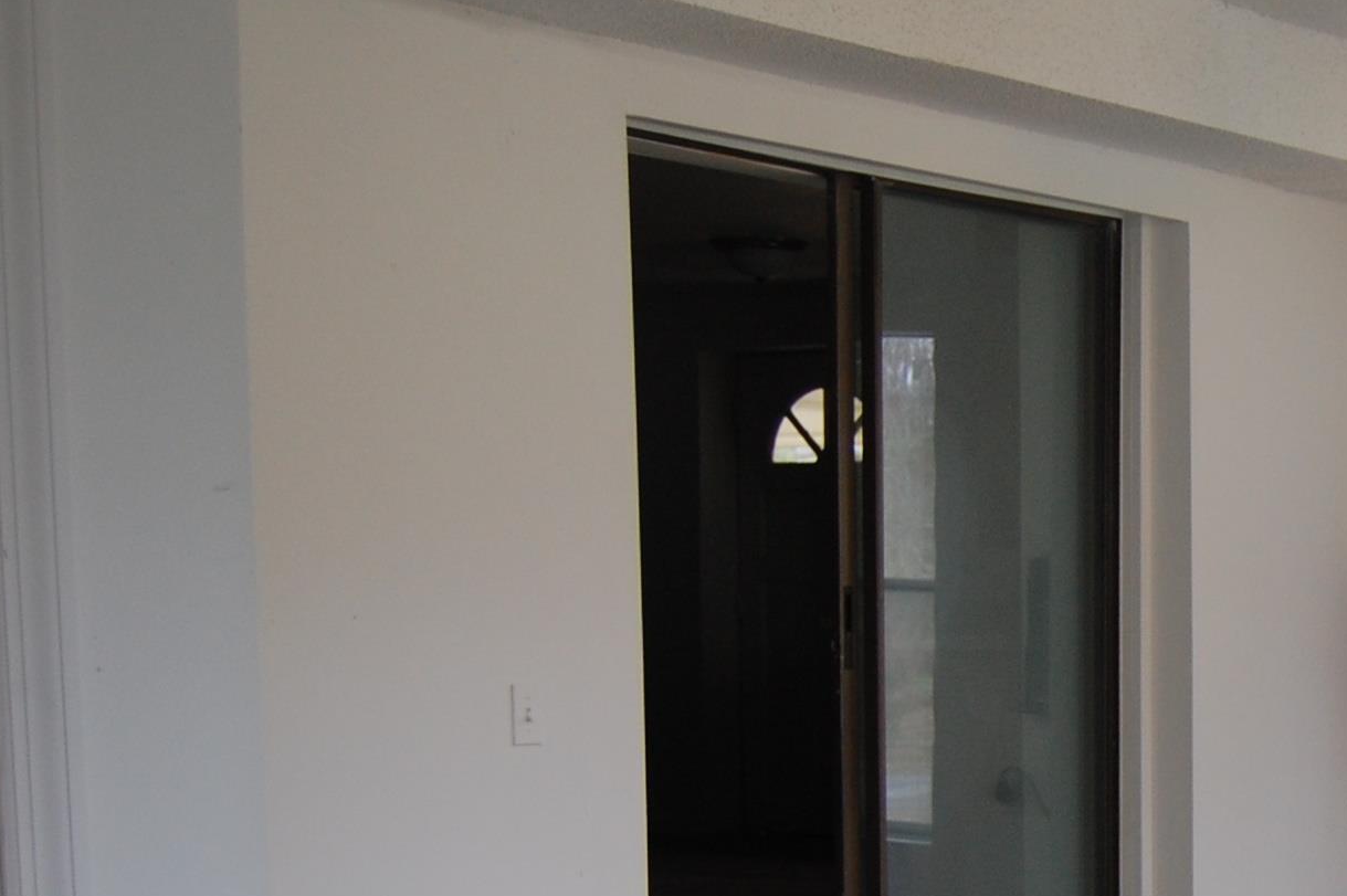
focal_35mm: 74
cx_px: 1600
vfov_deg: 17.6
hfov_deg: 24.8
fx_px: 2767
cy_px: 1045
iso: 400
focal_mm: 20
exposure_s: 1/50
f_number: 3.8
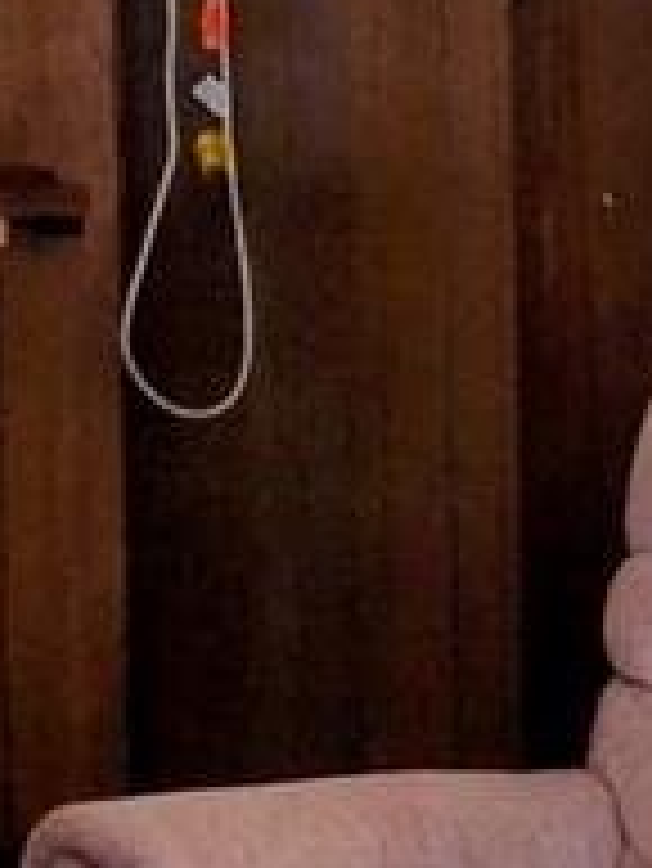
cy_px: 553
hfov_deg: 8.4
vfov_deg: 11.7
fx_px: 4214
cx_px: 1331
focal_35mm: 168
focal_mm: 4
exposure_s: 1/100
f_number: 1.8
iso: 200
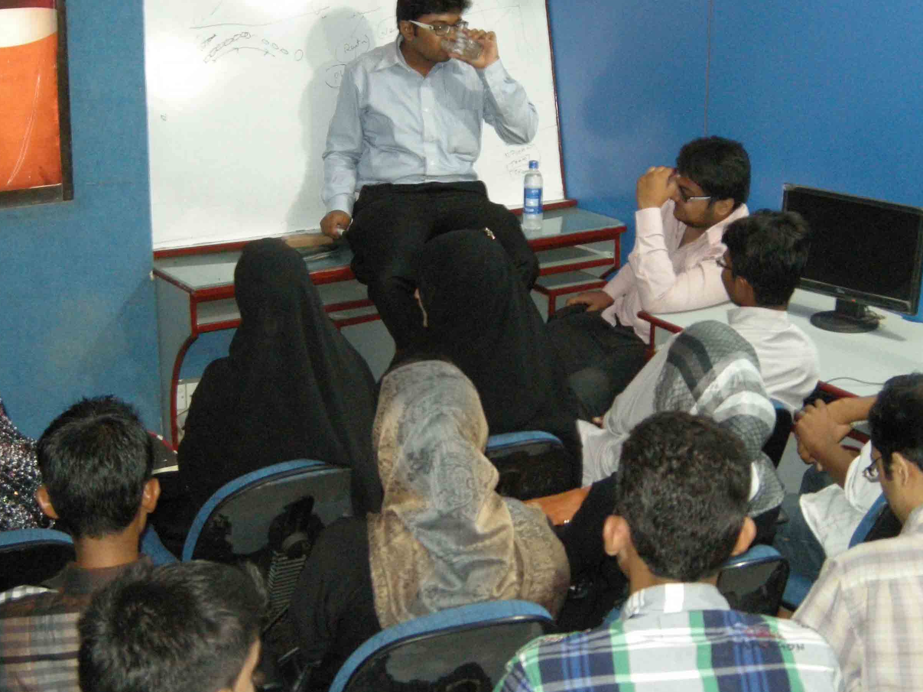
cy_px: 335
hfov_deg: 33.2
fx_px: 1546
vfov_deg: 25.2
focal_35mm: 58
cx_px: 515
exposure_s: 1/8
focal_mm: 7.5
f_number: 2.7
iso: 400
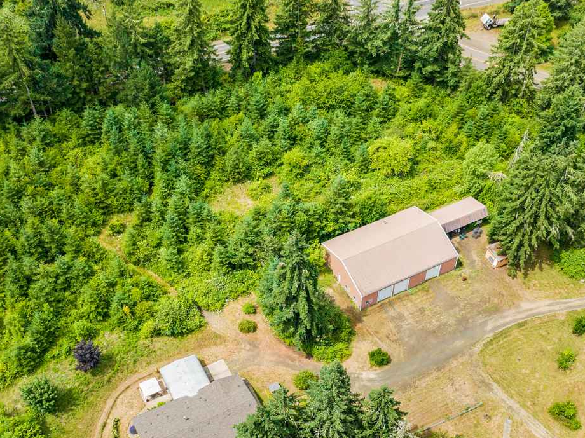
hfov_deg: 43.9
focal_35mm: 43
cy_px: 337
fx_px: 726
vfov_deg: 32.8
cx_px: 295
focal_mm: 12.29
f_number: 2.8
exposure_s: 1/1000
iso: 100
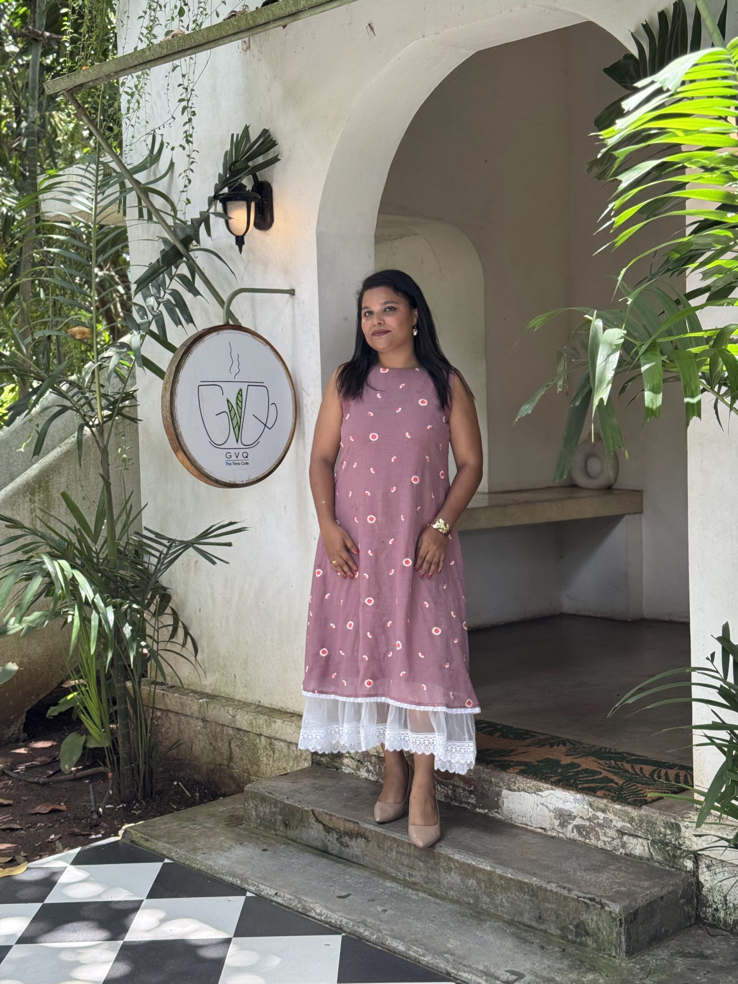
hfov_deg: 30.3
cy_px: 492
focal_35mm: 48
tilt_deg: -5.3
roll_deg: +2.5
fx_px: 1364
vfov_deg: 39.7
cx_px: 369
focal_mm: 6.76
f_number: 1.78
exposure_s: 1/141
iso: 80
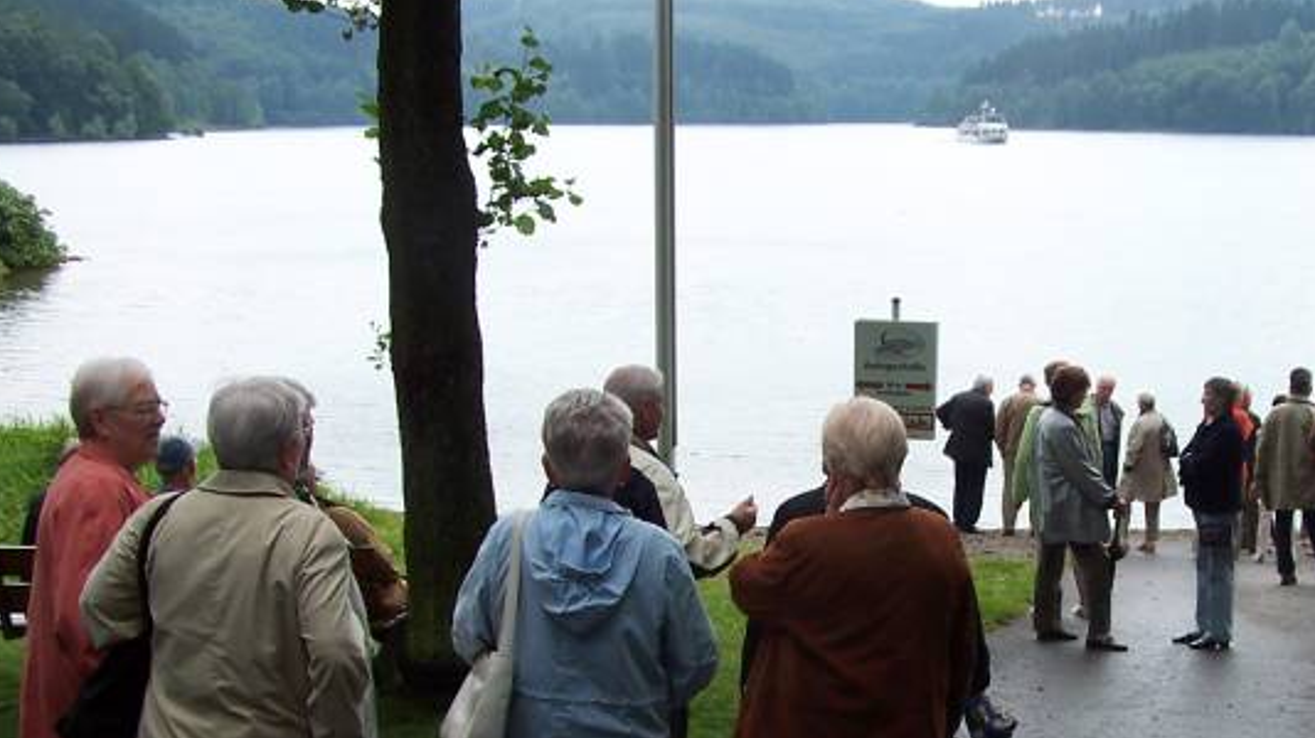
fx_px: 2161
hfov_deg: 33.5
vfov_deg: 19.2
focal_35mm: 62
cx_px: 906
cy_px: 571
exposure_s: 1/500
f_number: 4
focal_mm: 6.3
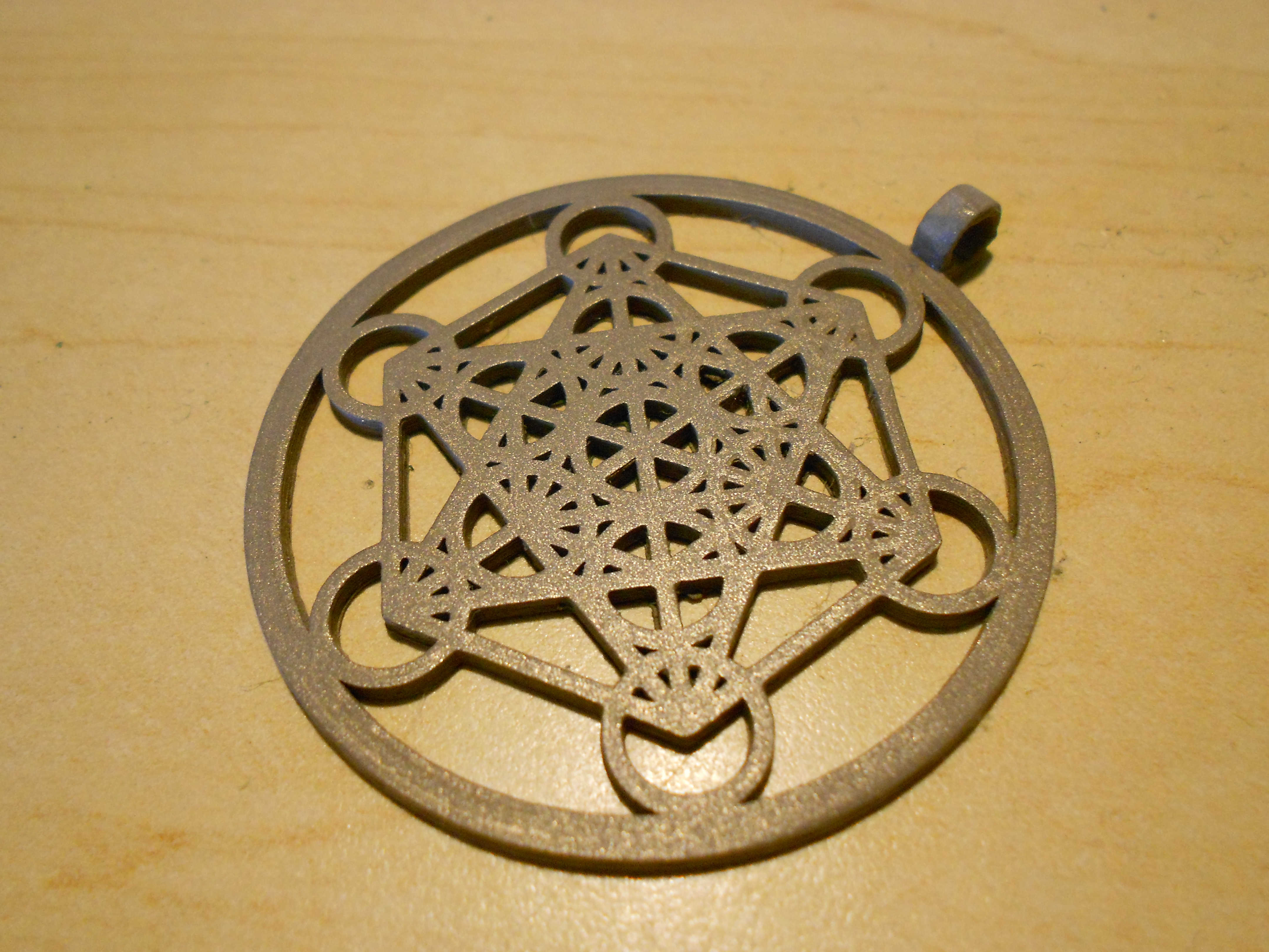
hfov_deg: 61.7
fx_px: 1063
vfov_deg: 48.2
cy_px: 476
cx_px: 634
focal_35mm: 29
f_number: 3.4
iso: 400
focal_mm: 5.1
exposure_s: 1/30
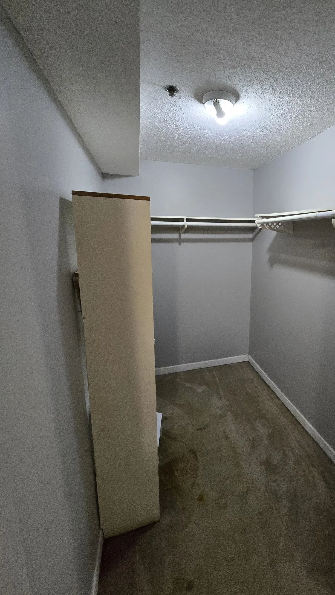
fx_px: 237
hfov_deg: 68.0
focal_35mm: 15
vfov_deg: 103.0
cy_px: 292
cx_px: 232
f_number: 2.2
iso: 1250
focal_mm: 2.2
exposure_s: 1/60
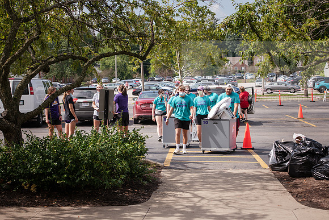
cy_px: 110
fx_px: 731
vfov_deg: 17.1
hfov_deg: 25.4
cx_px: 164
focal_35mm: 80
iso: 125
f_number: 5
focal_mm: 80
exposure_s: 1/500
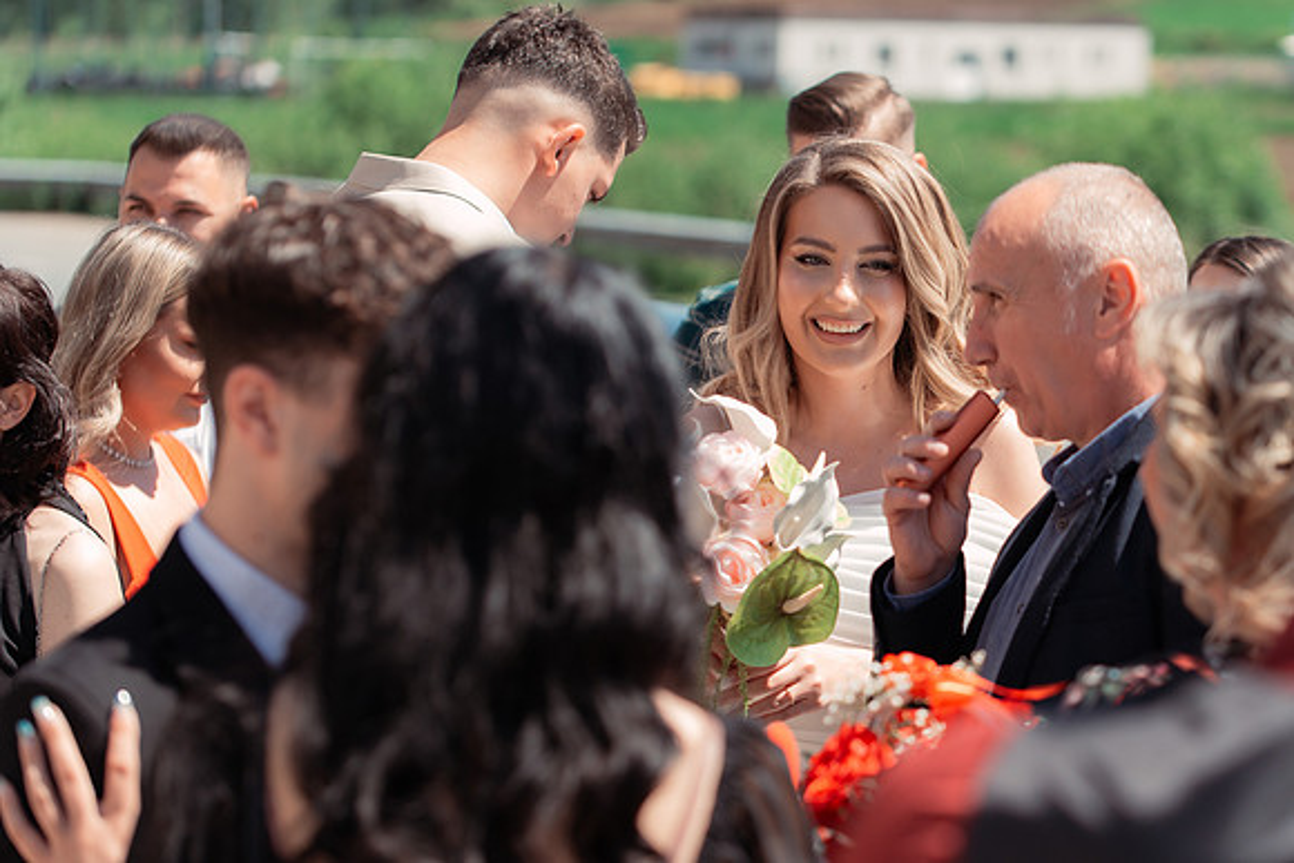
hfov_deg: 17.7
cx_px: 830
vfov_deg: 11.9
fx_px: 4150
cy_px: 476
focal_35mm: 115
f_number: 3.5
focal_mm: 90
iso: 200
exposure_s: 1/1250
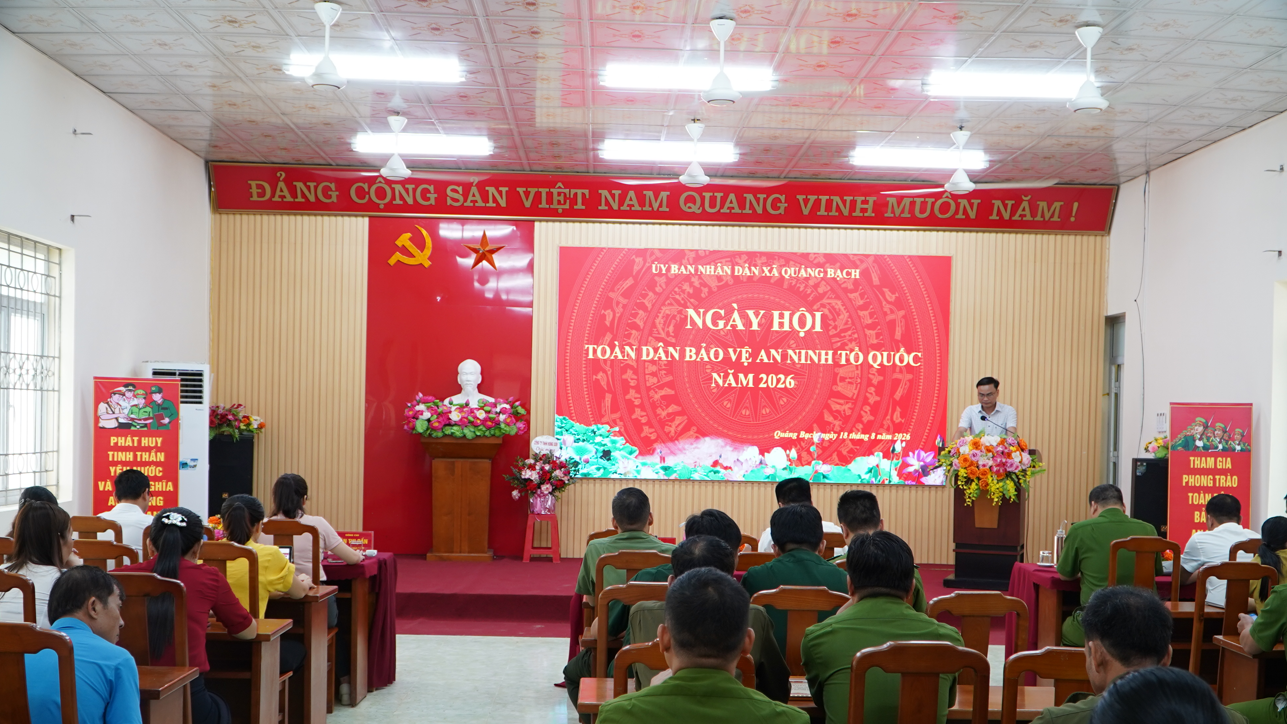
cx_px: 645
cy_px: 431
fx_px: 1228
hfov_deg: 55.3
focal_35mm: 36
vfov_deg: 32.7
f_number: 4
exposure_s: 1/40
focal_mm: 23
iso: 400
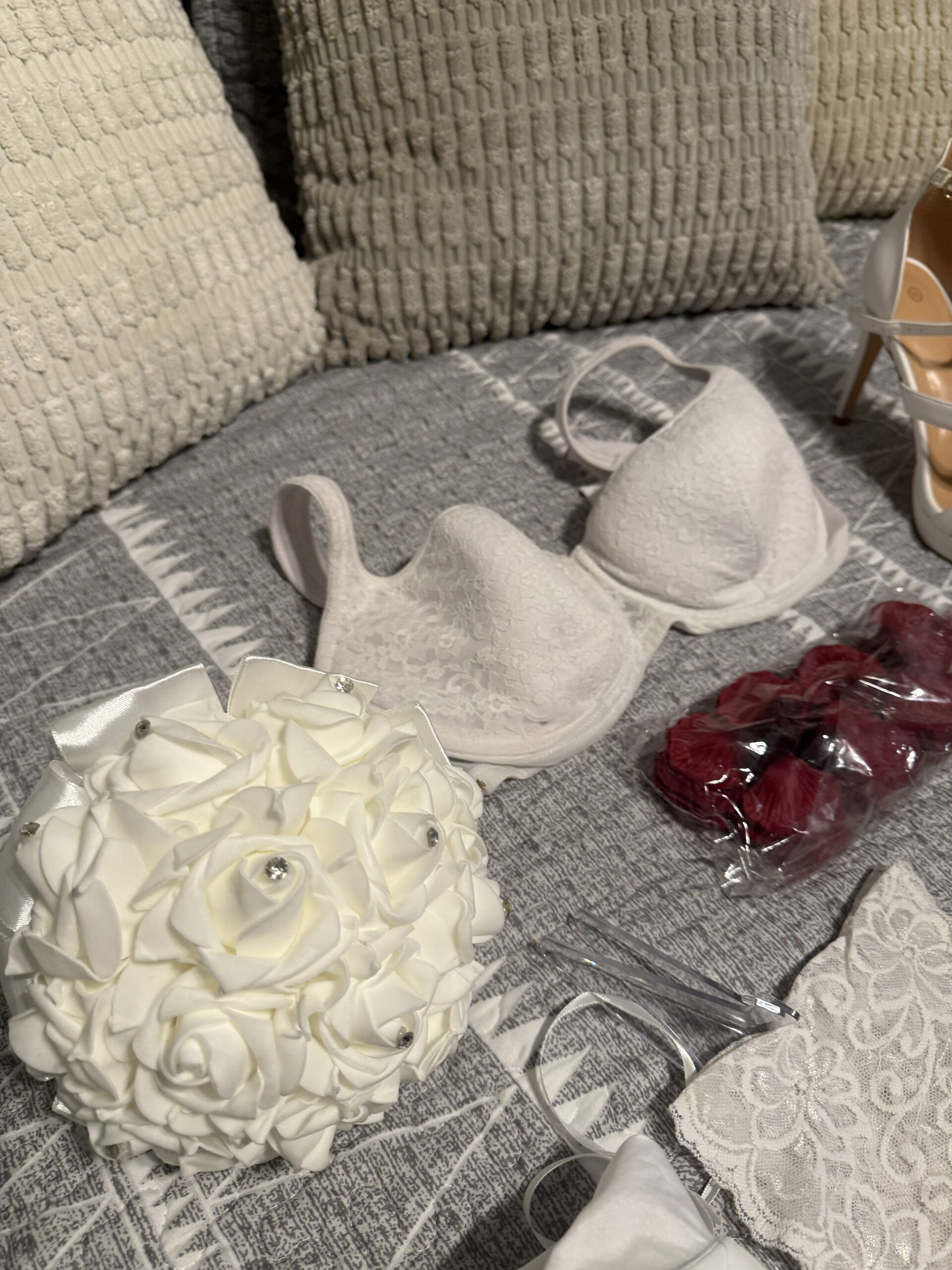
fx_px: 880
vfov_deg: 71.6
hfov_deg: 56.8
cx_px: 476
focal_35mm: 24
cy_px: 635
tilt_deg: -46.7
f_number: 1.78
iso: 200
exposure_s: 1/60
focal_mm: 6.76
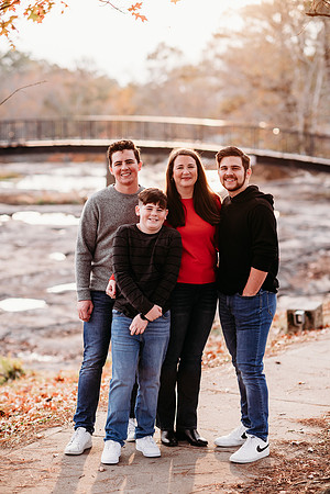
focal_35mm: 85
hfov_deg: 16.1
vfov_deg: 23.9
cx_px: 165
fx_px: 1169
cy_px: 247
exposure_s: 1/400
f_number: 2.2
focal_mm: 85
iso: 320
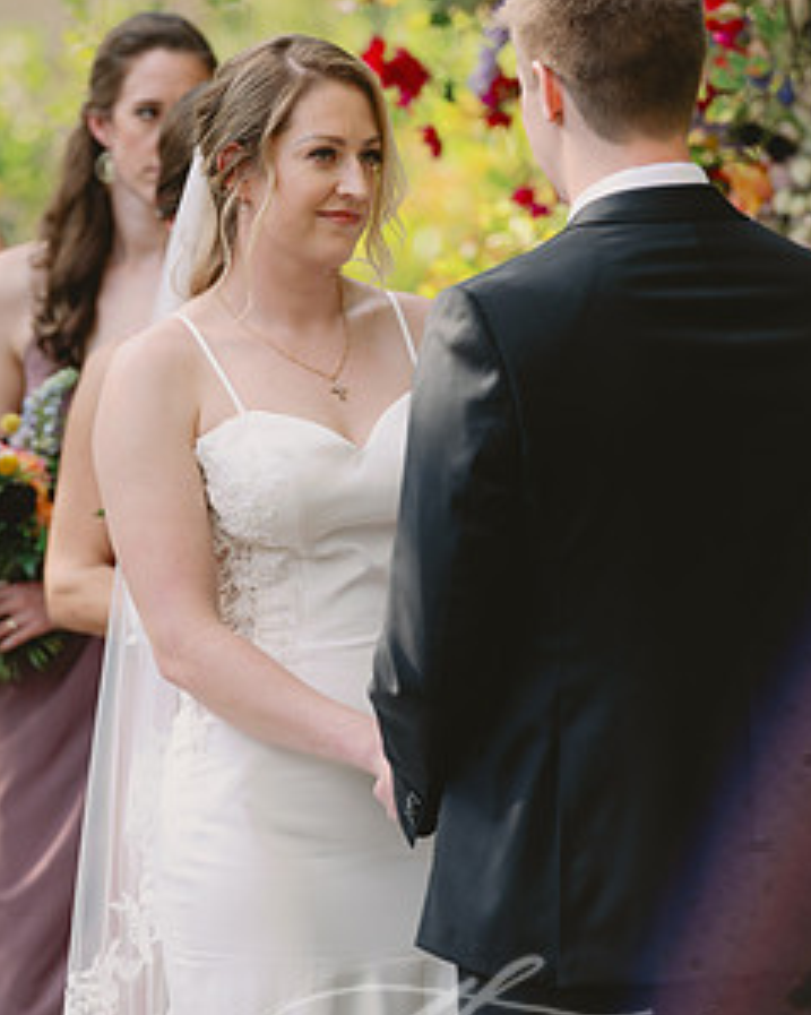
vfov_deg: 7.0
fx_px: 8255
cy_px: 431
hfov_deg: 5.6
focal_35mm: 275
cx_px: 443
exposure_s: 1/400
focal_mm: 195
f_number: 2.8
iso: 100
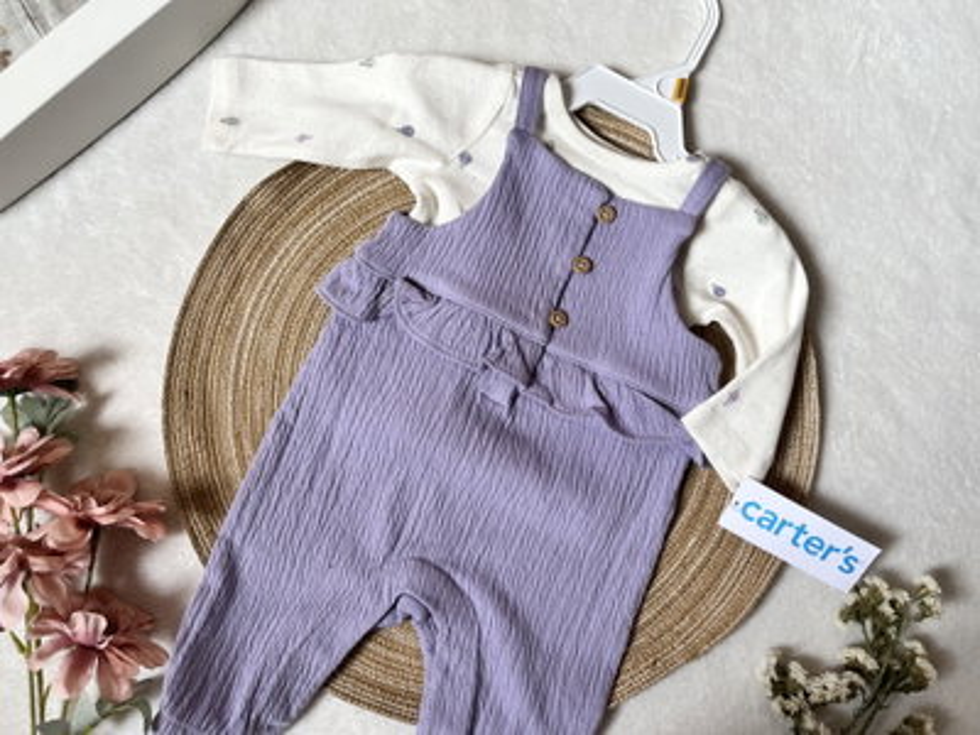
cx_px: 490
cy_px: 368
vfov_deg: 53.1
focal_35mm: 26
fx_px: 736
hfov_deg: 67.3
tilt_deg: -83.9
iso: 64
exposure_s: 1/121
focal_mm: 5.1
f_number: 1.6
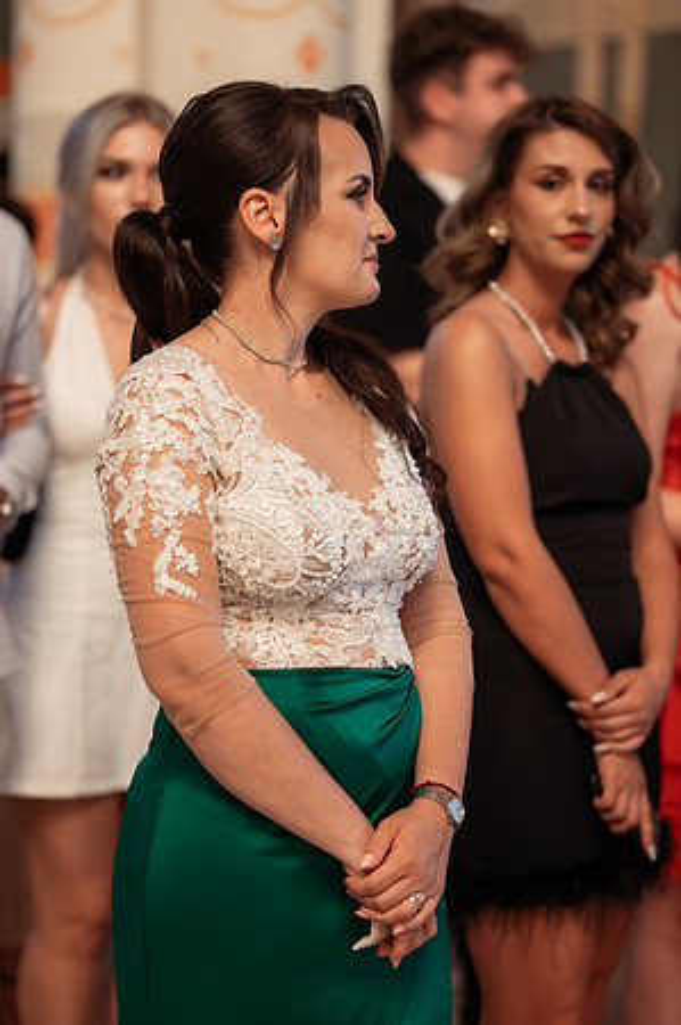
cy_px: 512
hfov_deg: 16.0
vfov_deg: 23.9
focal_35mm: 85
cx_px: 340
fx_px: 2417
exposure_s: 1/200
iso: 1600
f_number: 2
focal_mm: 85
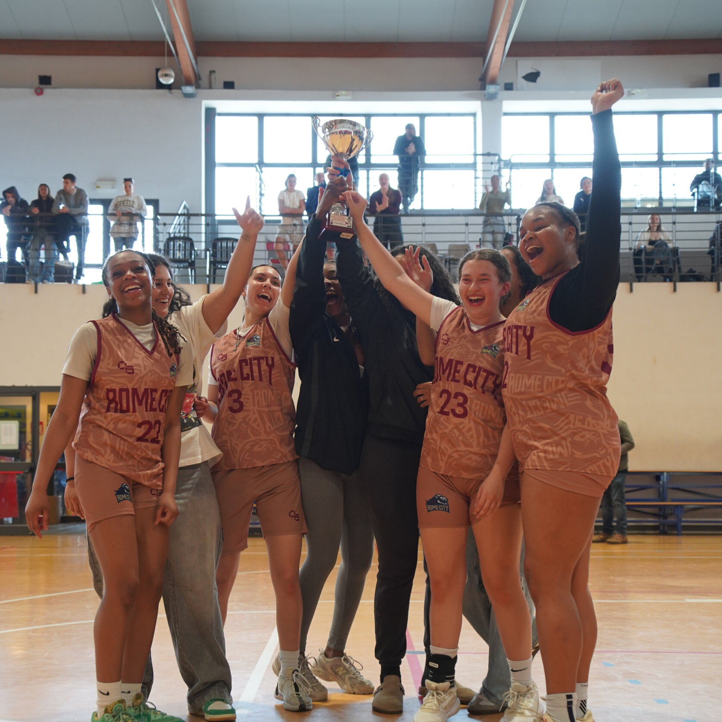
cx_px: 354
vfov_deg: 32.8
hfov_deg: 32.8
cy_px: 393
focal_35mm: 52
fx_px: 1227
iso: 1250
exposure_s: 1/160
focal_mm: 40
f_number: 4
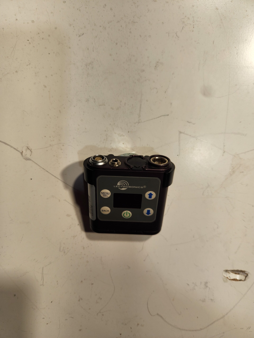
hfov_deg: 58.9
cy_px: 169
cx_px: 127
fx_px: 225
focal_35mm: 23
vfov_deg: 73.9
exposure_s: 1/393
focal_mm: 5.4
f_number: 1.8
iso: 20
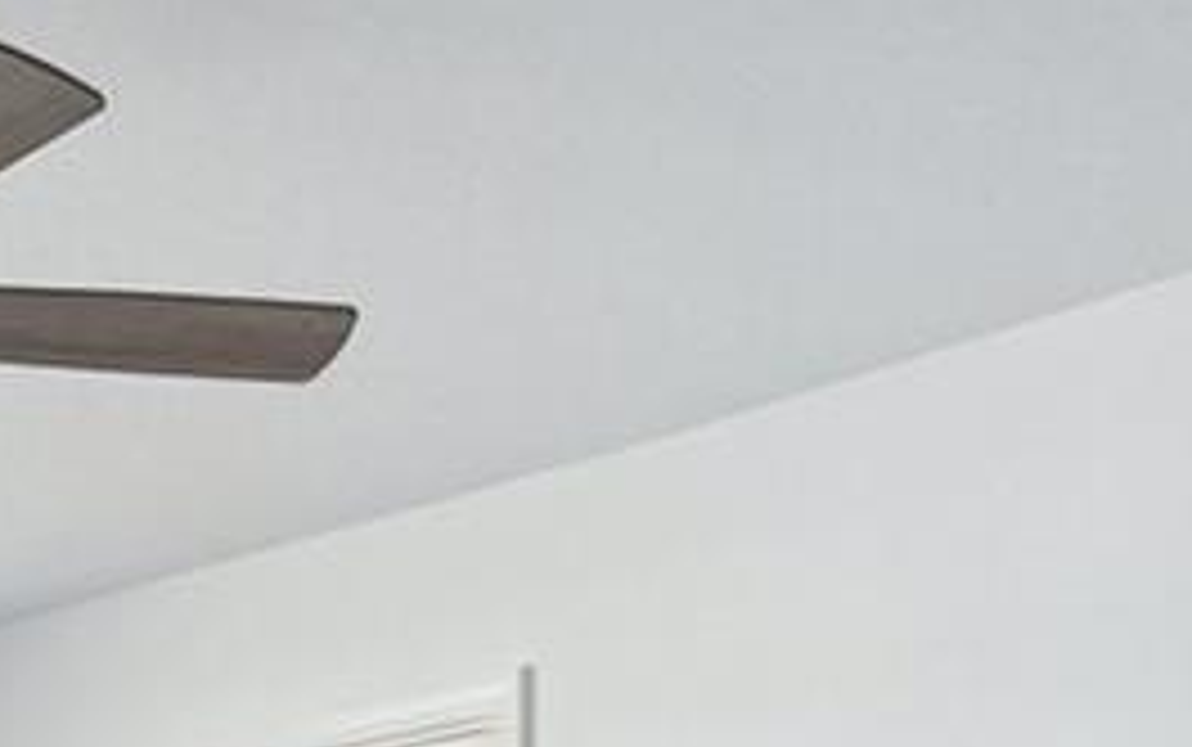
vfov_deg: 13.9
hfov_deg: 22.5
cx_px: -166
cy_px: 1238
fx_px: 2796
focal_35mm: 86
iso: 400
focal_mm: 14
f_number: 8
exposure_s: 1/30
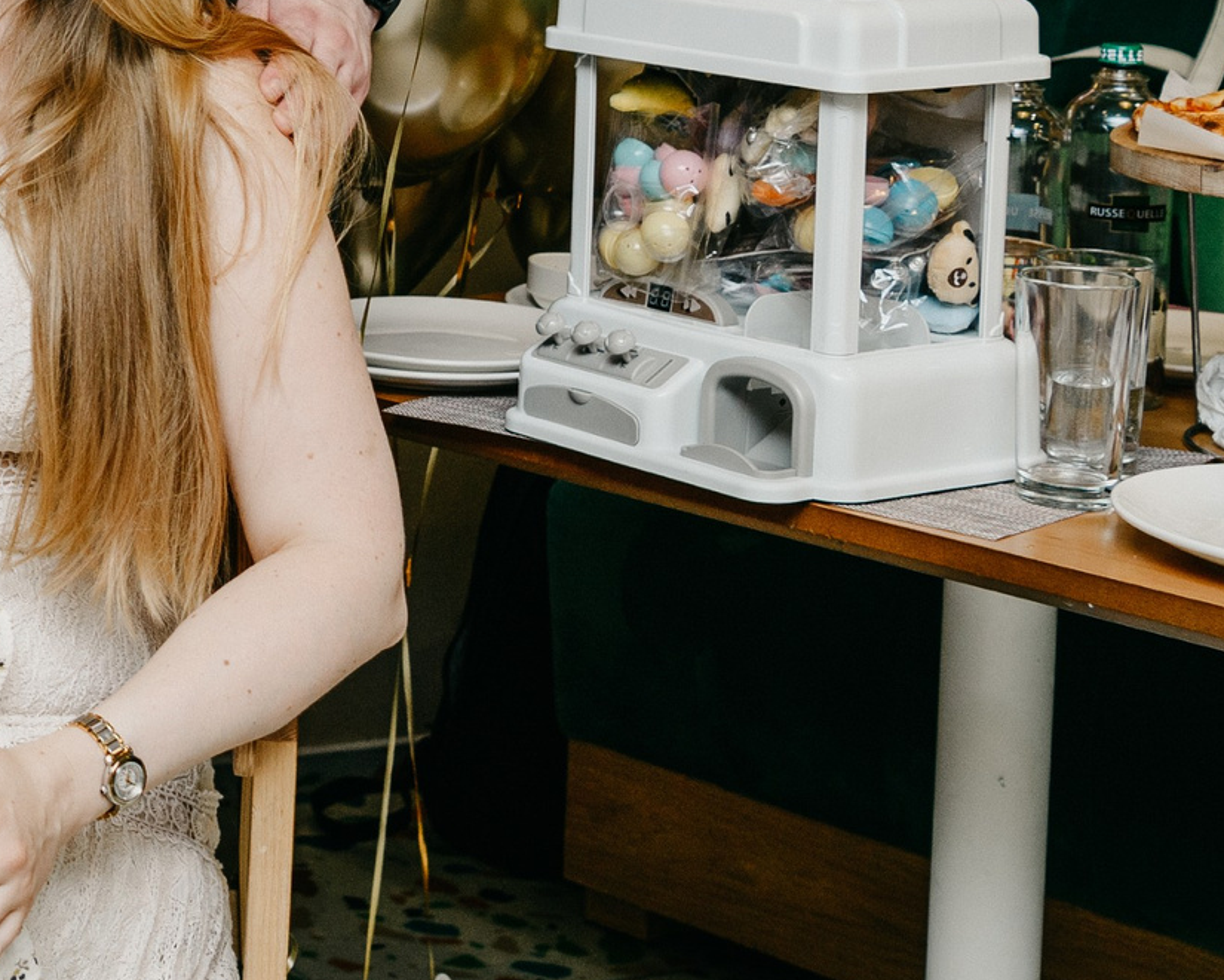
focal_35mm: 97
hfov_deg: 17.5
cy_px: -105
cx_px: -665
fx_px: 3514
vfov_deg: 15.4
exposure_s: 1/160
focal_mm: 27
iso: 125
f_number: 3.5
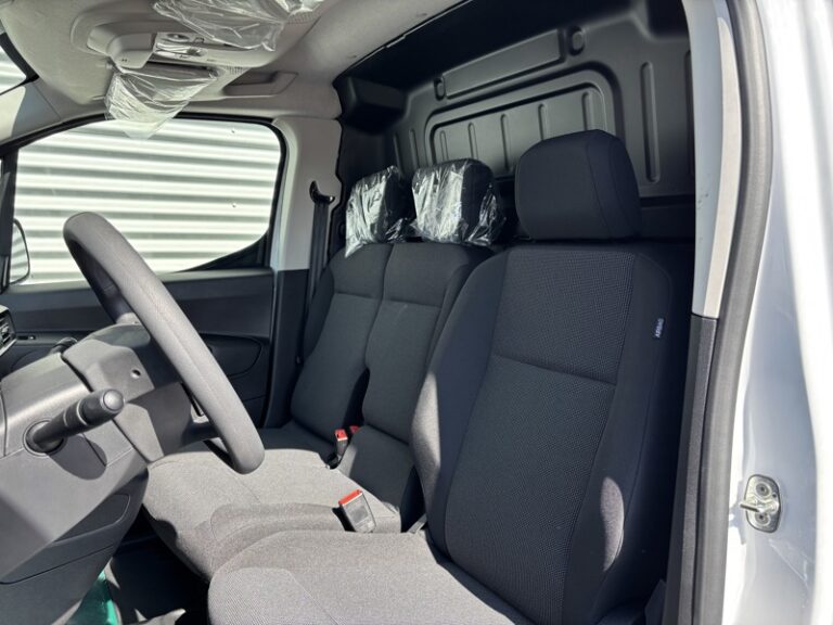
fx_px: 626
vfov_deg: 53.1
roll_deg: +0.0
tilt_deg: -6.9
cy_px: 312
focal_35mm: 26
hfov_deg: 67.3
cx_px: 416
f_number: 1.6
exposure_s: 1/486
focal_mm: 5.96
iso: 50
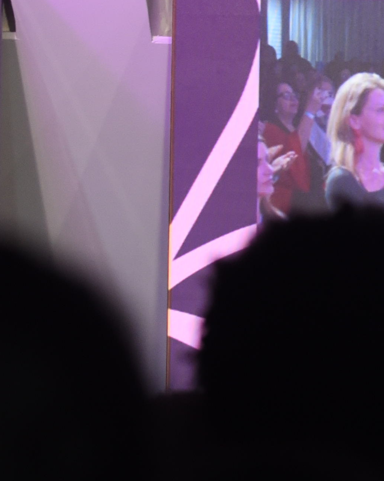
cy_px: 268
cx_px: 1091
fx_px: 4362
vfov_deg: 6.3
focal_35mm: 307
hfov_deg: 4.8
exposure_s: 1/200
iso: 1600
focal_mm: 70
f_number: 5
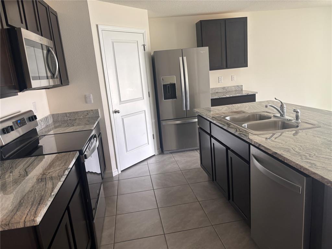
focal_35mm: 26
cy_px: 124
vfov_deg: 53.1
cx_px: 166
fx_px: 249
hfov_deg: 67.3
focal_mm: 5.96
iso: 100
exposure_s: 1/60
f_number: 1.6
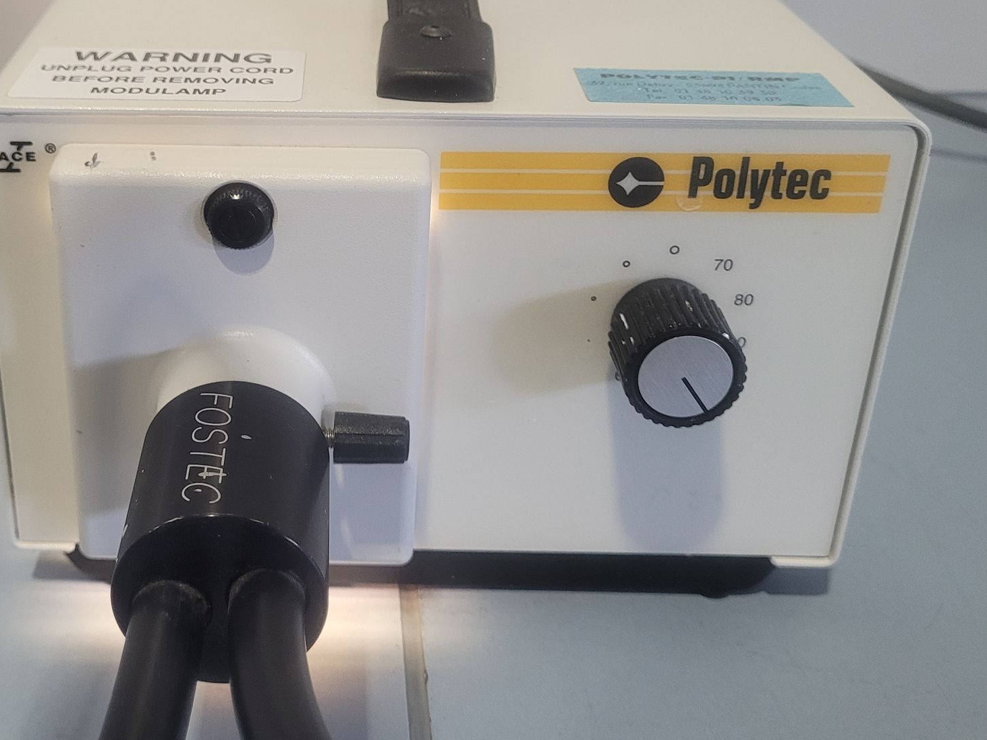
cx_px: 300
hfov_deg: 43.0
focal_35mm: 43
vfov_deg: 33.1
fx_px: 1226
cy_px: 211
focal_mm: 5.4
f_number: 1.8
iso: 250
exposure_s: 1/100
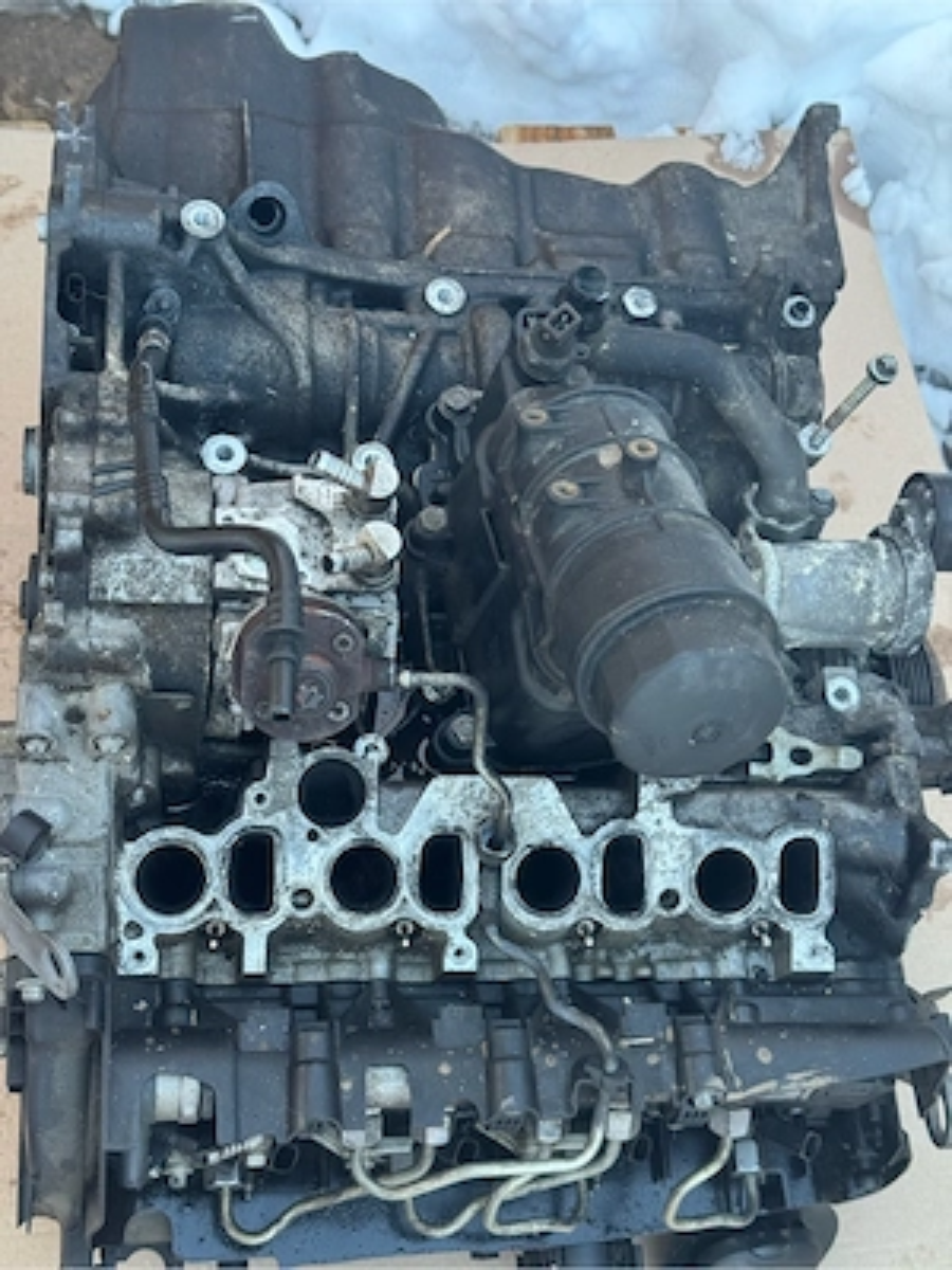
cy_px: 635
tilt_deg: -56.6
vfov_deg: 39.7
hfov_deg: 30.3
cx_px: 476
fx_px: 1760
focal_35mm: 48
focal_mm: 6.76
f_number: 1.78
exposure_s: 1/86
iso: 100
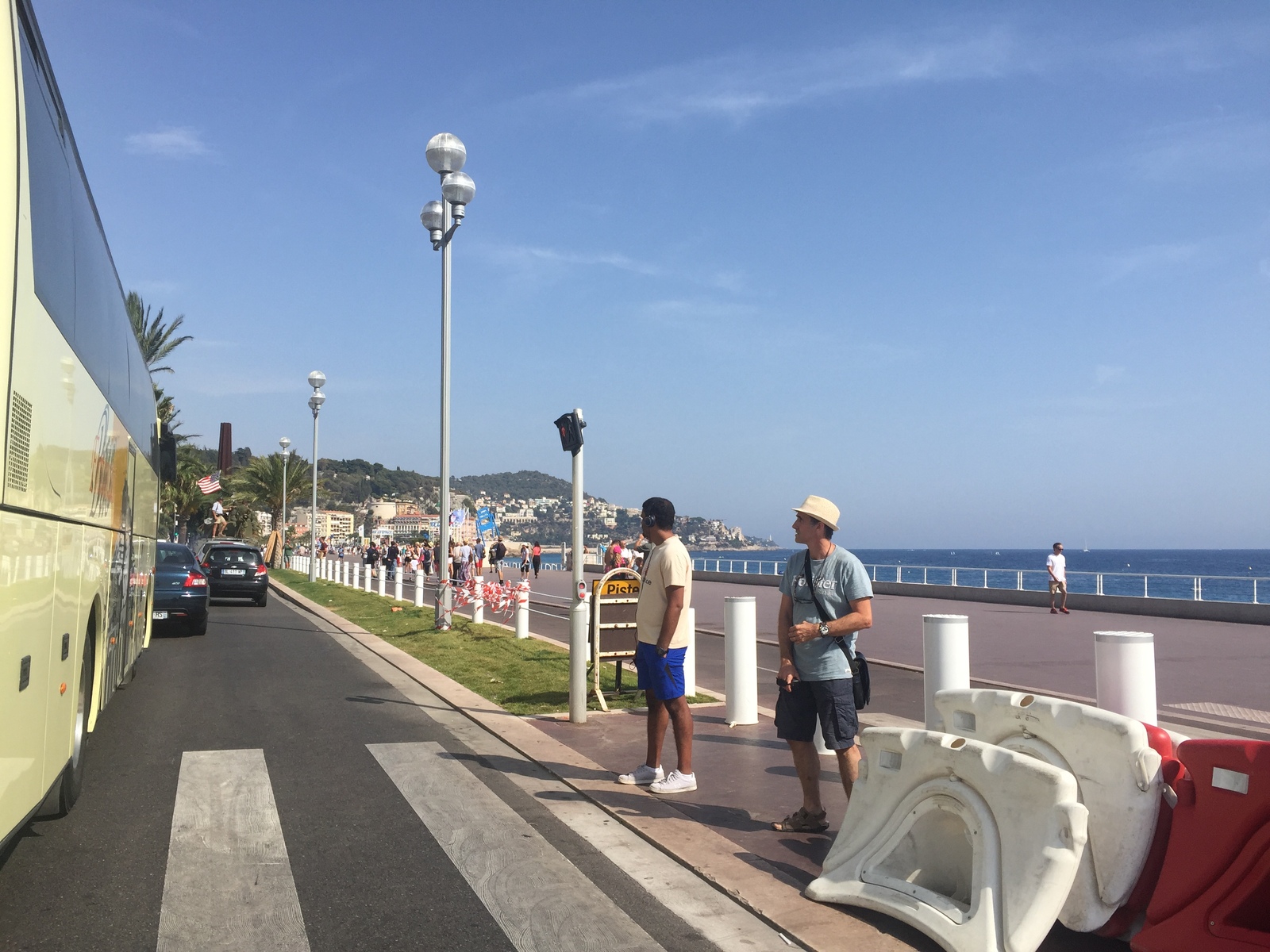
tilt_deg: +4.9
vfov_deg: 48.2
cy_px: 476
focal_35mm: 29
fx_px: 1064
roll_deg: +0.1
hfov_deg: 61.7
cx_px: 635
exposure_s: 1/2475
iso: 32
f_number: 2.2
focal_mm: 4.15
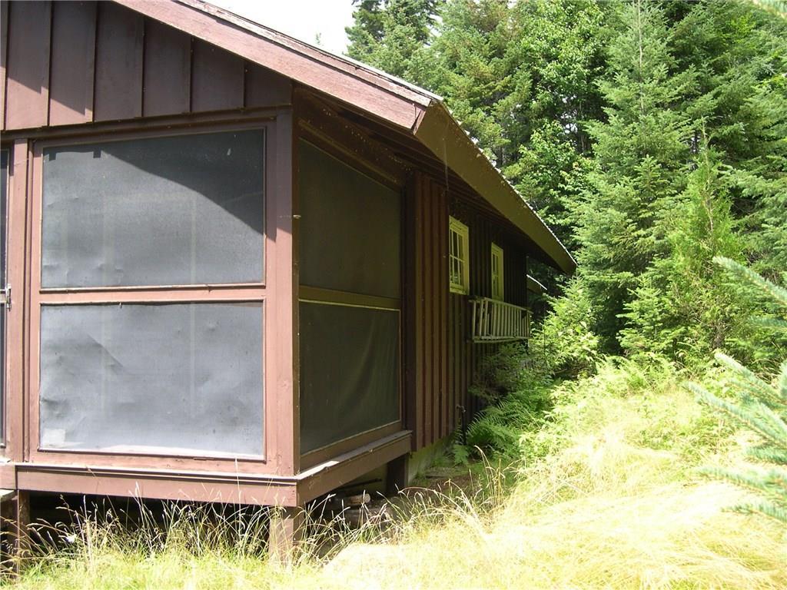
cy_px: 295
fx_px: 864
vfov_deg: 37.7
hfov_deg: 49.0
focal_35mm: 38
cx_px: 394
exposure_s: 1/218
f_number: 2.8
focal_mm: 8
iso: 100
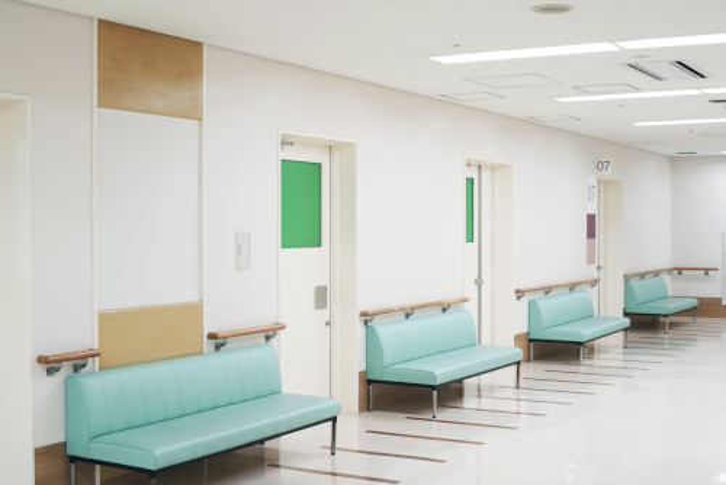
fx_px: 1009
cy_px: 242
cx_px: 363
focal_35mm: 50
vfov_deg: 27.0
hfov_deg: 39.6
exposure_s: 1/60
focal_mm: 50
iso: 1250
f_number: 8
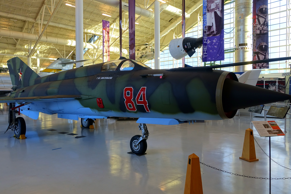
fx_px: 210
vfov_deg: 49.6
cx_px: 146
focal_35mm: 26
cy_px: 97
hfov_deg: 69.4
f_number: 4
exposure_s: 1/60
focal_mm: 9.54
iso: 400
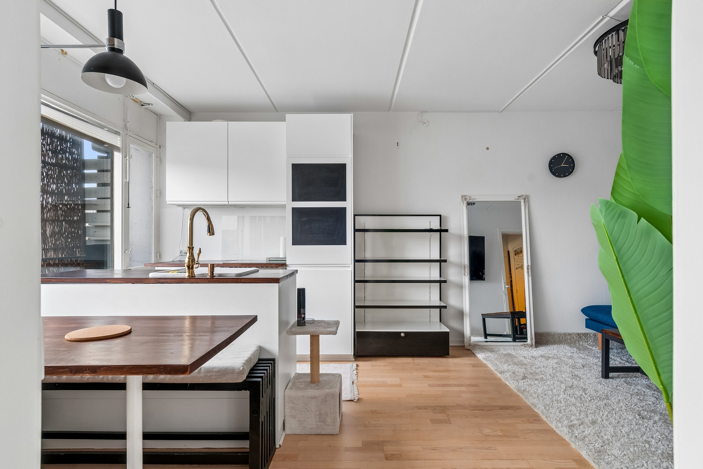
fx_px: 351
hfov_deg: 90.0
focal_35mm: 18
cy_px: 234
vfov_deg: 67.4
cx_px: 352
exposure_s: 1/6
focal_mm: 12
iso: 200
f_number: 10
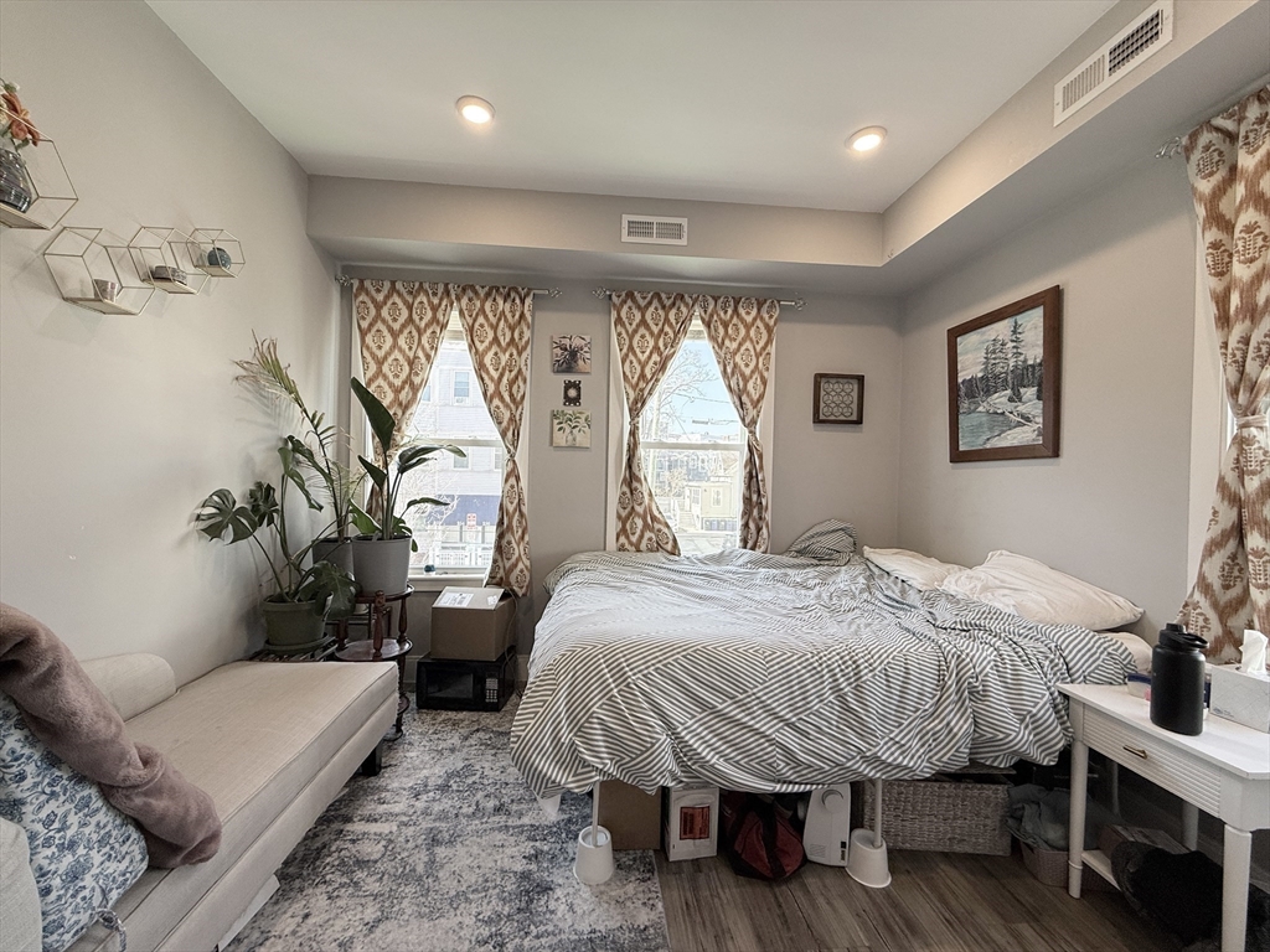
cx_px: 635
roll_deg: -1.1
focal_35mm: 14
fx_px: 514
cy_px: 476
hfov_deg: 102.1
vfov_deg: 85.7
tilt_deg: +0.5
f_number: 2.2
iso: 64
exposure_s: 1/122
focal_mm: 2.22
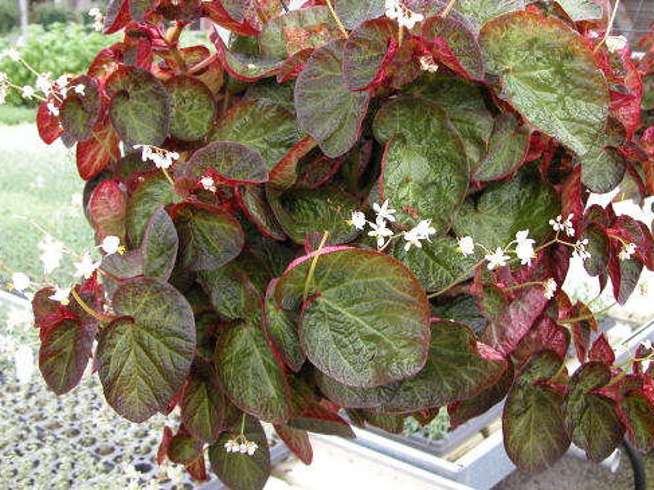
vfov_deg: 31.4
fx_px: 869
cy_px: 192
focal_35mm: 46
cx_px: 348
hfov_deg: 41.2
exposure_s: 1/51.5
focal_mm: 8.9
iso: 100
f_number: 2.8
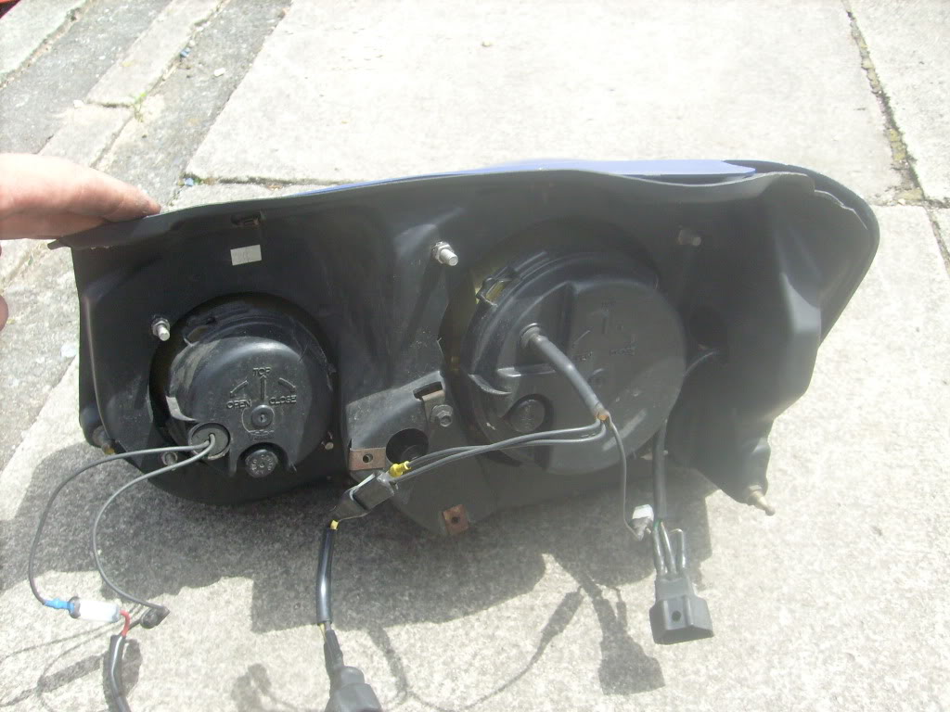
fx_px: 961
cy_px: 356
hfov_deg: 52.6
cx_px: 475
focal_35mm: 35
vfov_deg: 40.7
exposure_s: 1/90
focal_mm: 5.8
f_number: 7.1
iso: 80
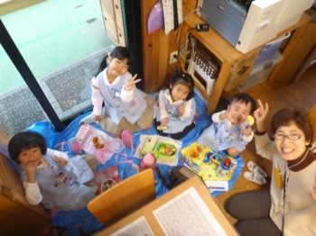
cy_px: 118
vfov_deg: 49.7
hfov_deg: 63.5
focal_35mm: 28
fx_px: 255
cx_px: 158
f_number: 3.3
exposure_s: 1/15
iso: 400
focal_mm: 4.9
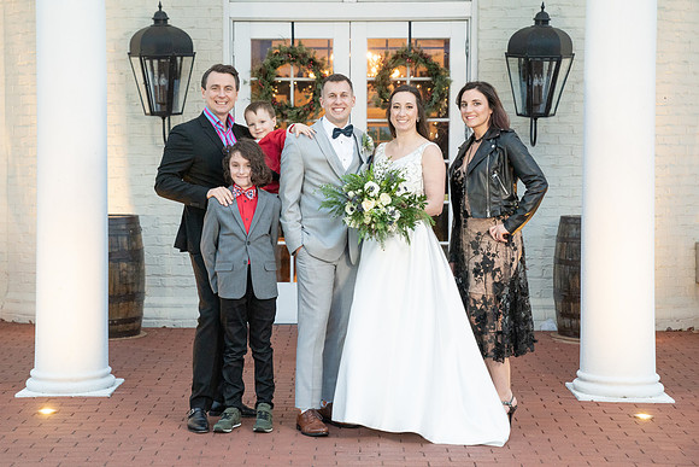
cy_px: 215
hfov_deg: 26.4
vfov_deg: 17.8
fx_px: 1490
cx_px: 318
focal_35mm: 77
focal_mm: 70
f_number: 4
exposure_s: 1/100
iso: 4000
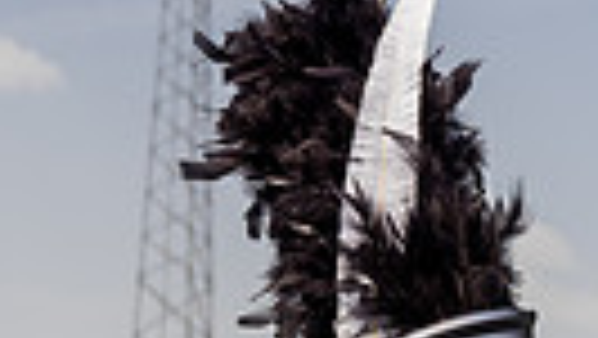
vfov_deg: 6.8
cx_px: 400
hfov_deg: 12.9
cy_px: 865
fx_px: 2650
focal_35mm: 167
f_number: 7.1
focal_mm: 47
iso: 50
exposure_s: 1/250
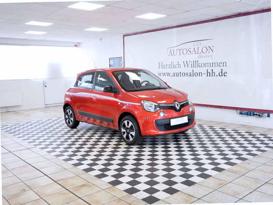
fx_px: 284
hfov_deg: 51.4
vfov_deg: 39.7
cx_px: 136
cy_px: 102
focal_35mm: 36
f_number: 3.9
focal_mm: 18
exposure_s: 1/60
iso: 500
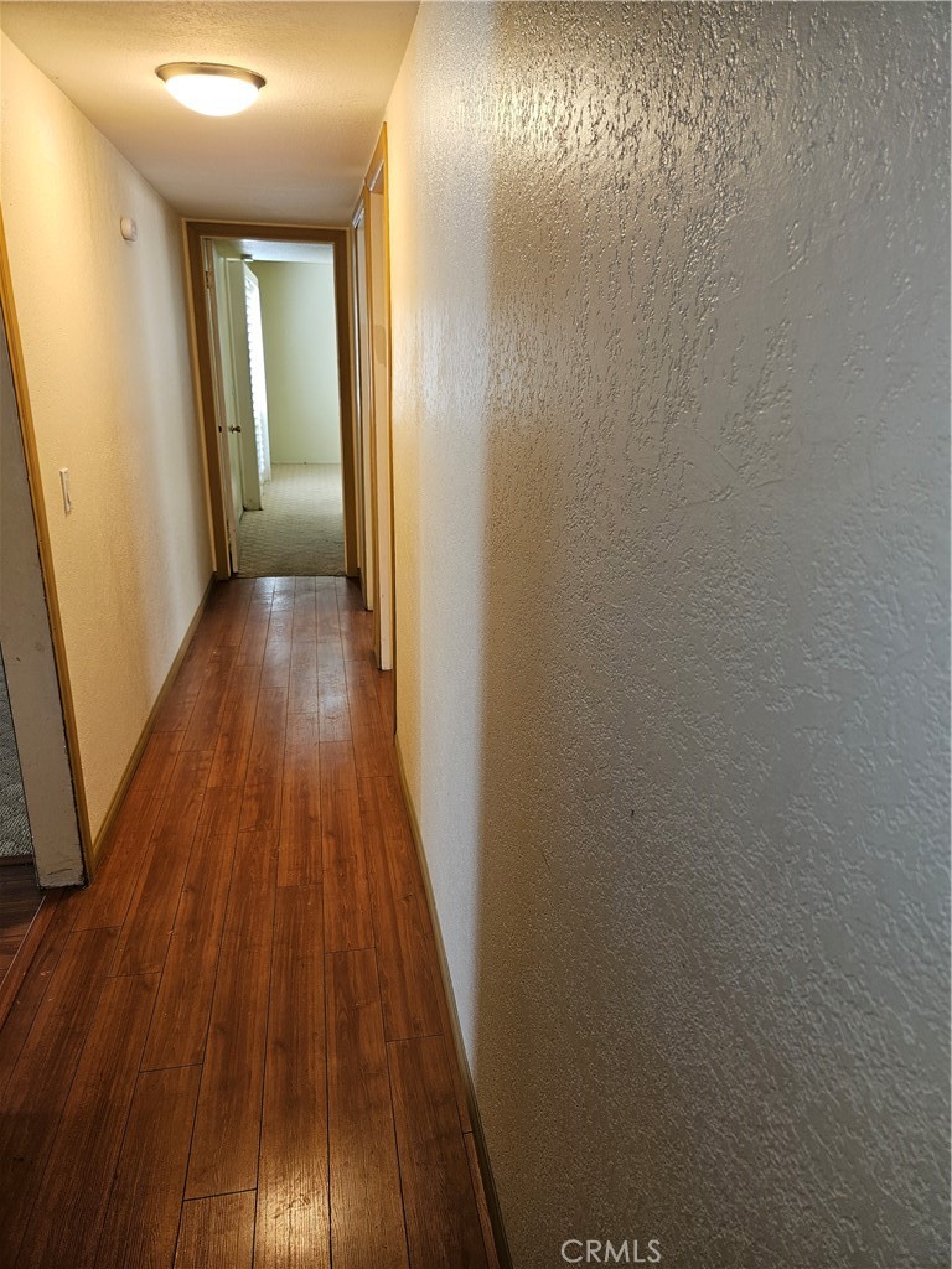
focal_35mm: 23
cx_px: 476
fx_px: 843
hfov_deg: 58.9
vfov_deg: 73.9
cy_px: 634
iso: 100
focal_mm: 5.4
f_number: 1.8
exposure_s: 1/30
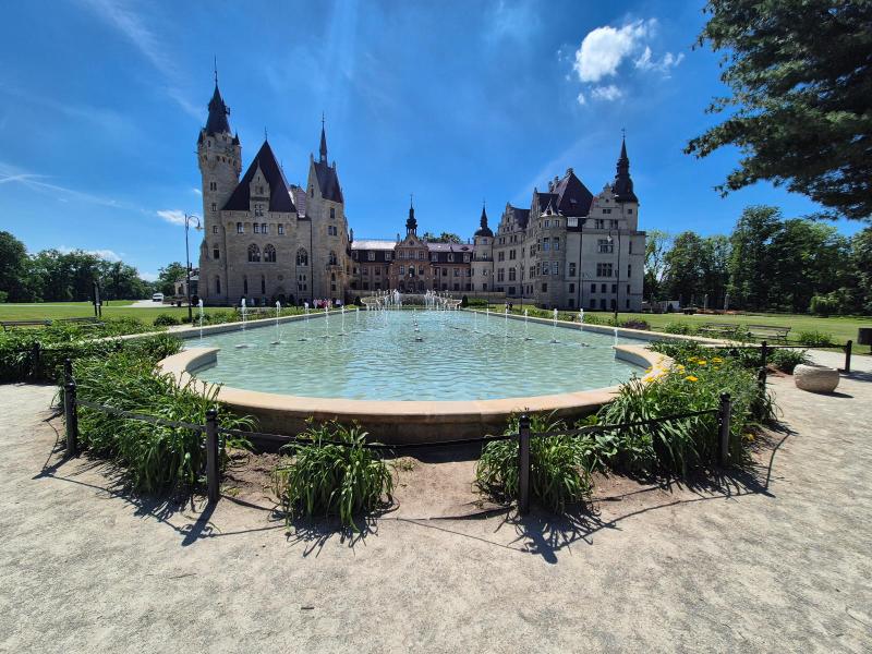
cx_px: 436
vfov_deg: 89.9
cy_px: 327
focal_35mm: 13
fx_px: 327
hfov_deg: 106.2
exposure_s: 1/3360
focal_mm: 2.2
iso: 50
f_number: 2.2
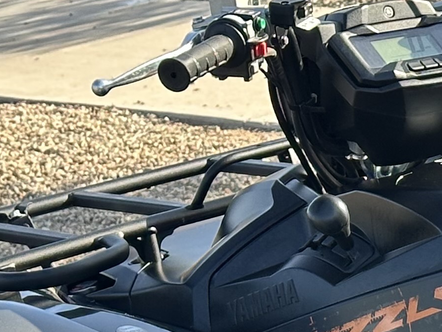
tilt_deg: -19.8
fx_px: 2771
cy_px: 618
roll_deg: +8.2
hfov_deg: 8.9
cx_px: 624
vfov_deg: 6.7
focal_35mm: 217
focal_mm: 6.86
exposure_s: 1/608
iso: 64
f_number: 1.78
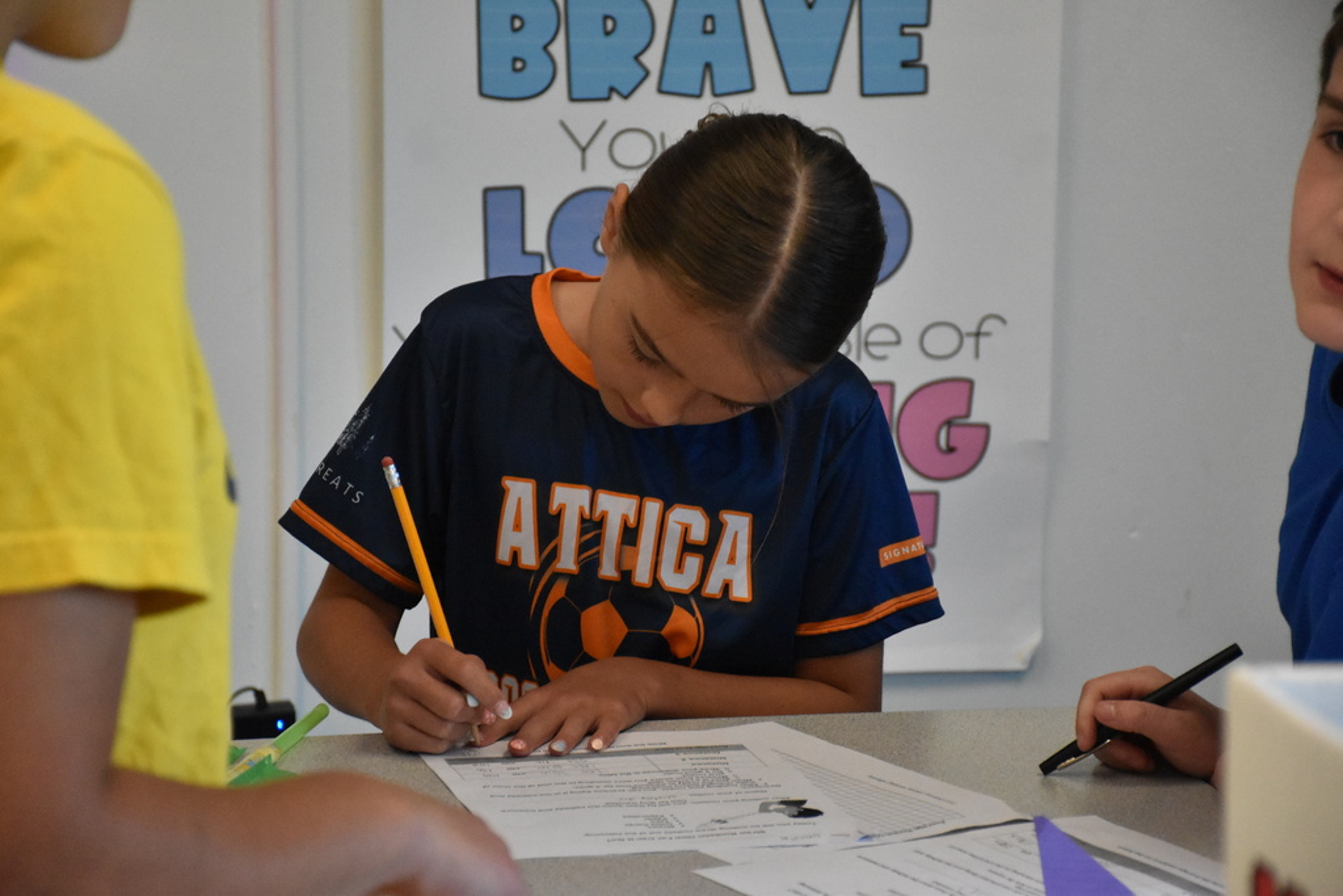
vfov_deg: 10.8
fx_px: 4757
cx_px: 672
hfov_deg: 16.1
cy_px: 448
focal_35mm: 128
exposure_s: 1/320
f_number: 5.3
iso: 5000
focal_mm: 85
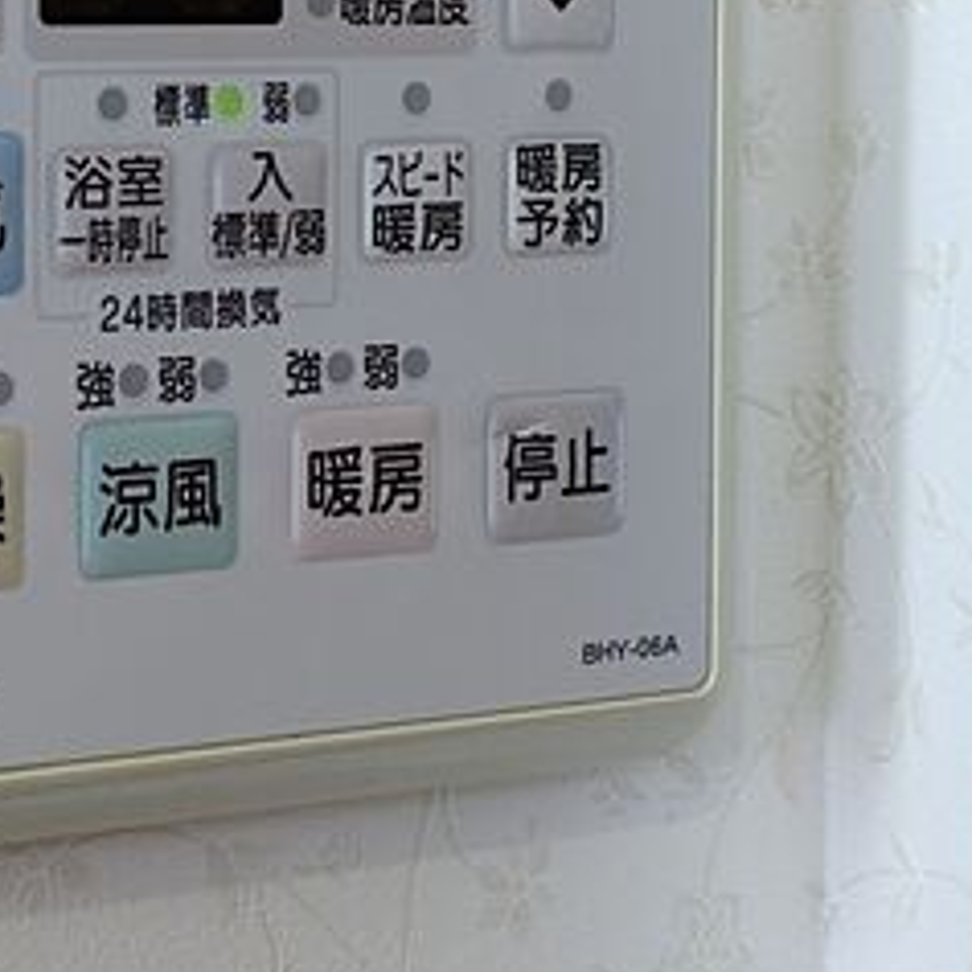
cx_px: 217
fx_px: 3622
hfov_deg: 15.2
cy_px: 148
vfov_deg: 15.2
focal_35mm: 114
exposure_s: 1/24
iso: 89
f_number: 1.89
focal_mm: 5.43
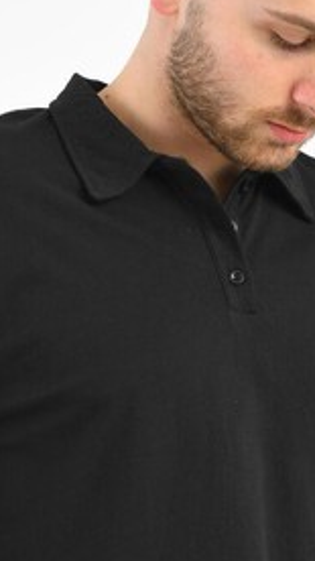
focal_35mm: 199
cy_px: 413
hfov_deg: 6.1
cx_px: 193
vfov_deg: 10.8
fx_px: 2959
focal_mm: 70
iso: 100
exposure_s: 1/160
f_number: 7.1
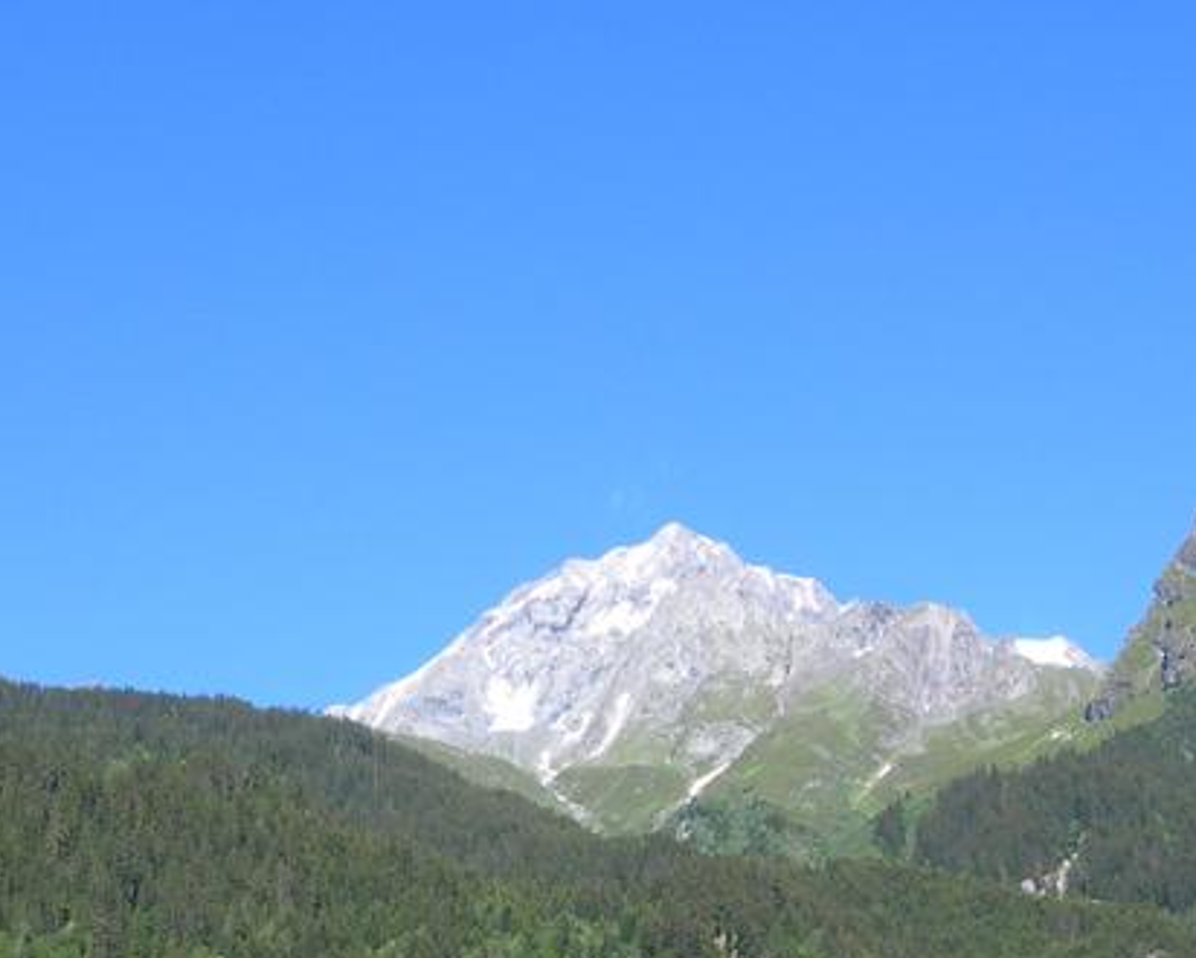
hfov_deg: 26.4
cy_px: 705
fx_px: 2550
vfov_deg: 21.1
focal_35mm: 72
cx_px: 557
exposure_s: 1/260
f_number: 4.8
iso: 50
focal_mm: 7.8
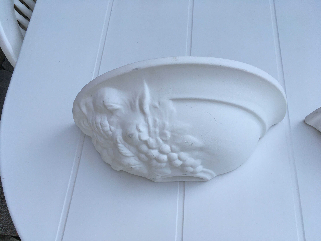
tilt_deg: -64.5
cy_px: 120
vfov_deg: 48.2
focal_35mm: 29
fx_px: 269
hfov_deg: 61.7
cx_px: 160
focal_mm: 4.15
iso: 25
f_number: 2.2
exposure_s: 1/503
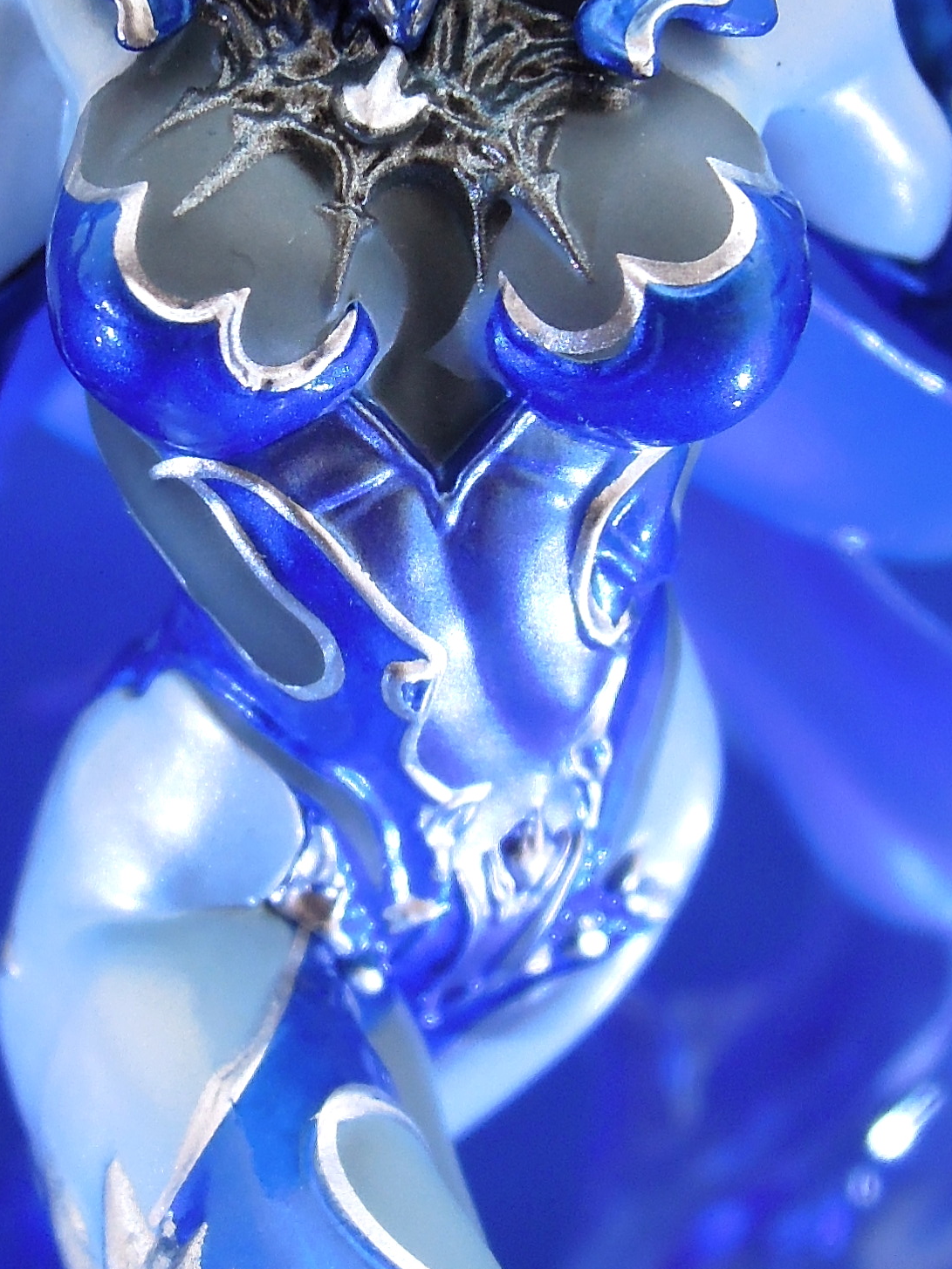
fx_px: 2421
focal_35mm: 66
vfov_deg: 29.1
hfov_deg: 22.2
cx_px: 309
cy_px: 382
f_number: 2.8
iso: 160
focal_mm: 4.3
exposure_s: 1/30
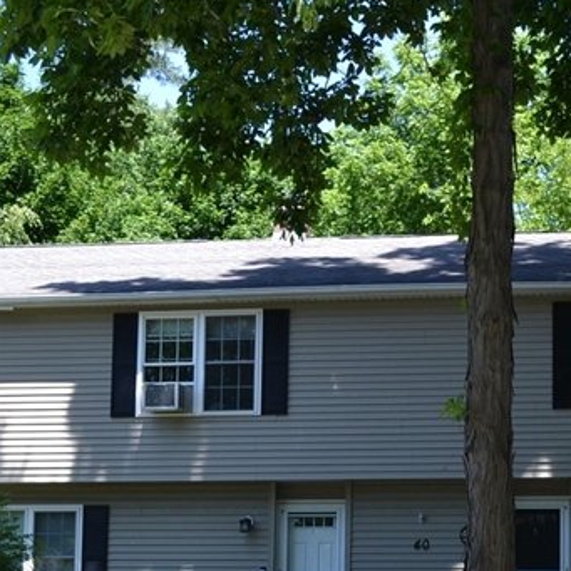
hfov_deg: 18.6
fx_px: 1717
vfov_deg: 18.6
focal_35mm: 92
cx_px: 504
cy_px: 513
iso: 110
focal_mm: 24
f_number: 5.6
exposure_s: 1/125
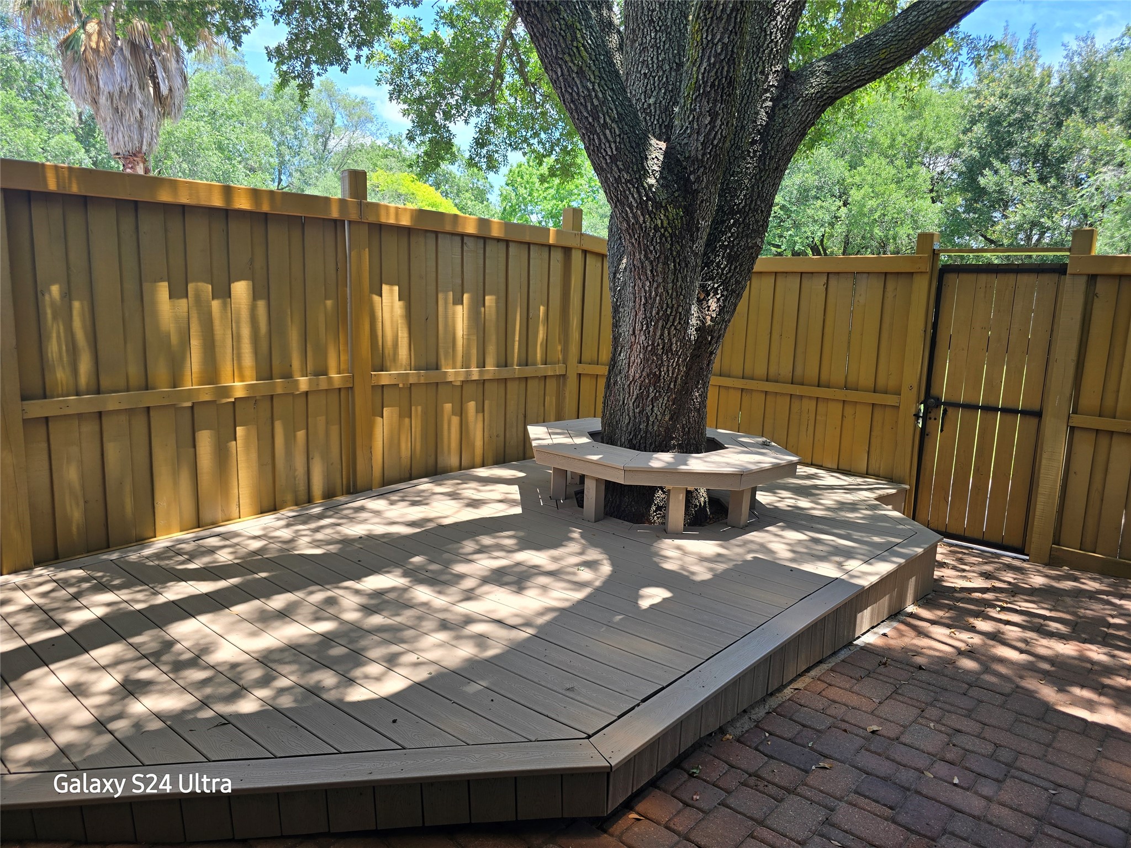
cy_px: 424
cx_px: 566
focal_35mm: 23
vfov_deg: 58.9
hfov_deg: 73.9
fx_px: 751
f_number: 1.7
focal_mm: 6.3
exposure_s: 1/194
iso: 12
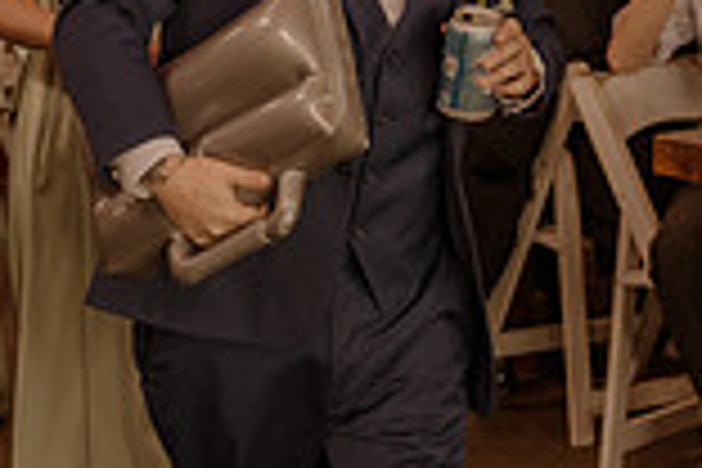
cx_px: 54
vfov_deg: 9.7
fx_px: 2749
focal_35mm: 141
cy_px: 160
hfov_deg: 14.4
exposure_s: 1/320
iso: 1000
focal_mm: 38
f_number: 2.8
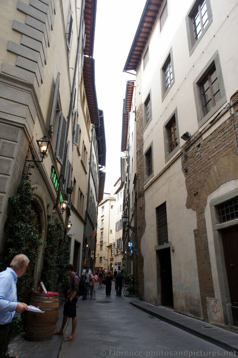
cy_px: 179
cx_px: 119
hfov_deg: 53.1
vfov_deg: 73.8
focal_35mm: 24
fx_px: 238
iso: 250
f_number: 4.5
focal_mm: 16
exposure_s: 1/250
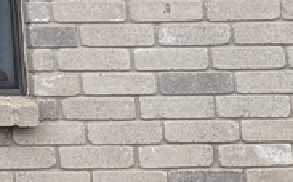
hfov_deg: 9.3
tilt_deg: +10.2
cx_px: -434
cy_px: -300
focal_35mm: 200
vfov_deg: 6.2
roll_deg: +1.6
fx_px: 1596
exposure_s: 1/4608
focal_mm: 6.76
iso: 80
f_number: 1.78
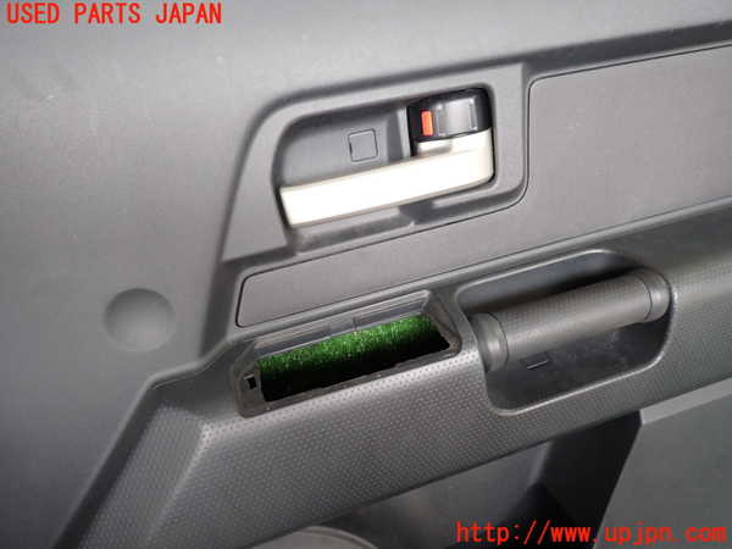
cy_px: 274
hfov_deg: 69.4
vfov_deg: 54.9
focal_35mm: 25
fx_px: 529
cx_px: 366
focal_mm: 4.5
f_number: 2
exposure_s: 1/50
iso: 200
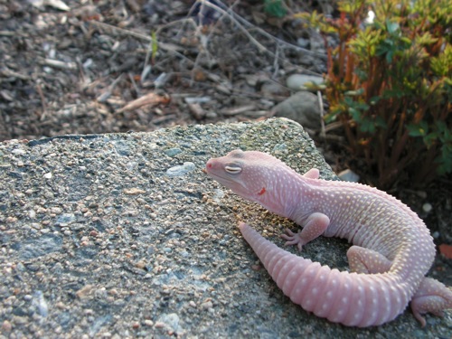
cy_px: 170
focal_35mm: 46
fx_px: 601
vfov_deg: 31.5
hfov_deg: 41.2
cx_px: 226
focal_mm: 7.8
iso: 50
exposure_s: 1/60
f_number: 3.2
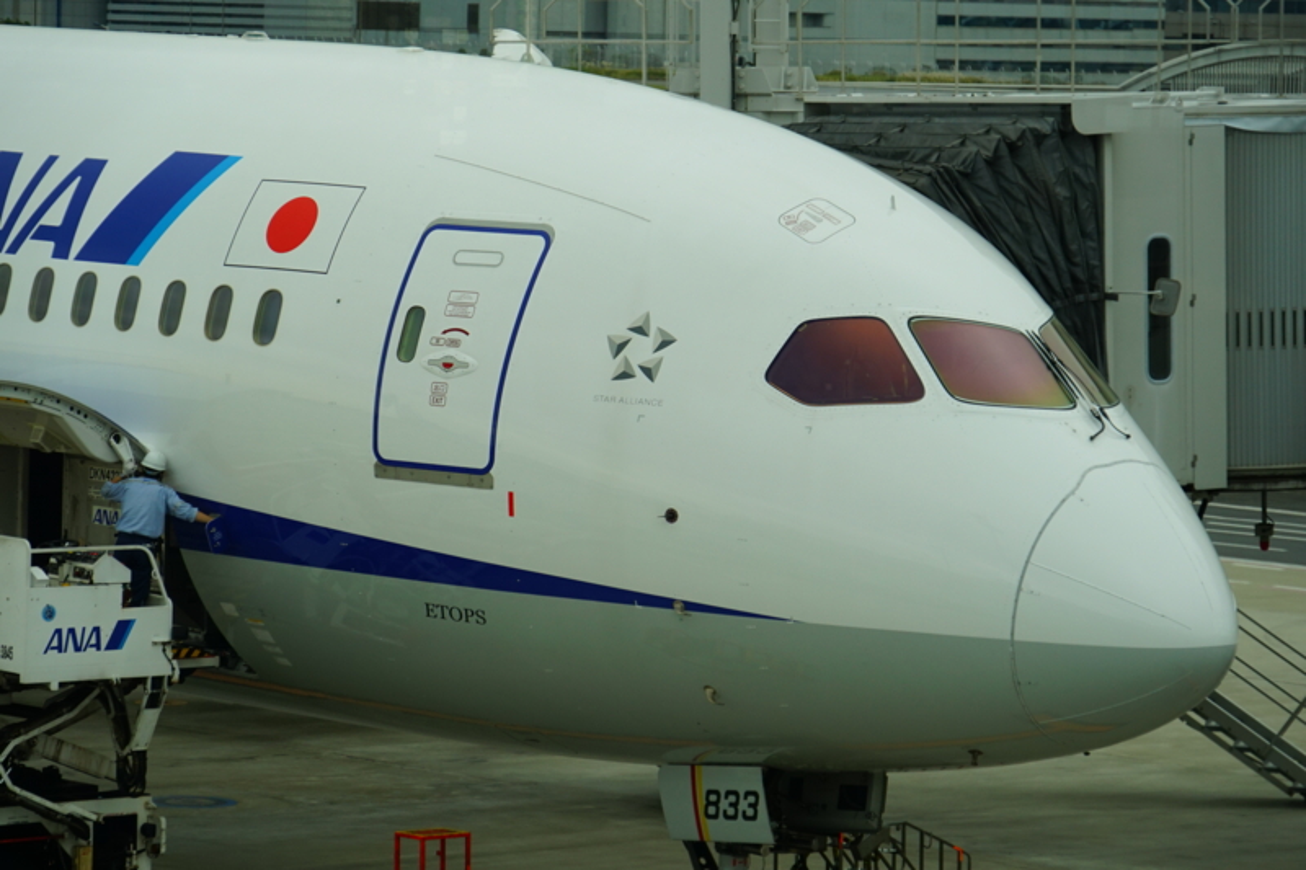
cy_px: 435
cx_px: 653
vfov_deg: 8.0
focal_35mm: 172
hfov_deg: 12.0
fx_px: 6238
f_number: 6.3
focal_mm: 115
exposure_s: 1/200
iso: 250
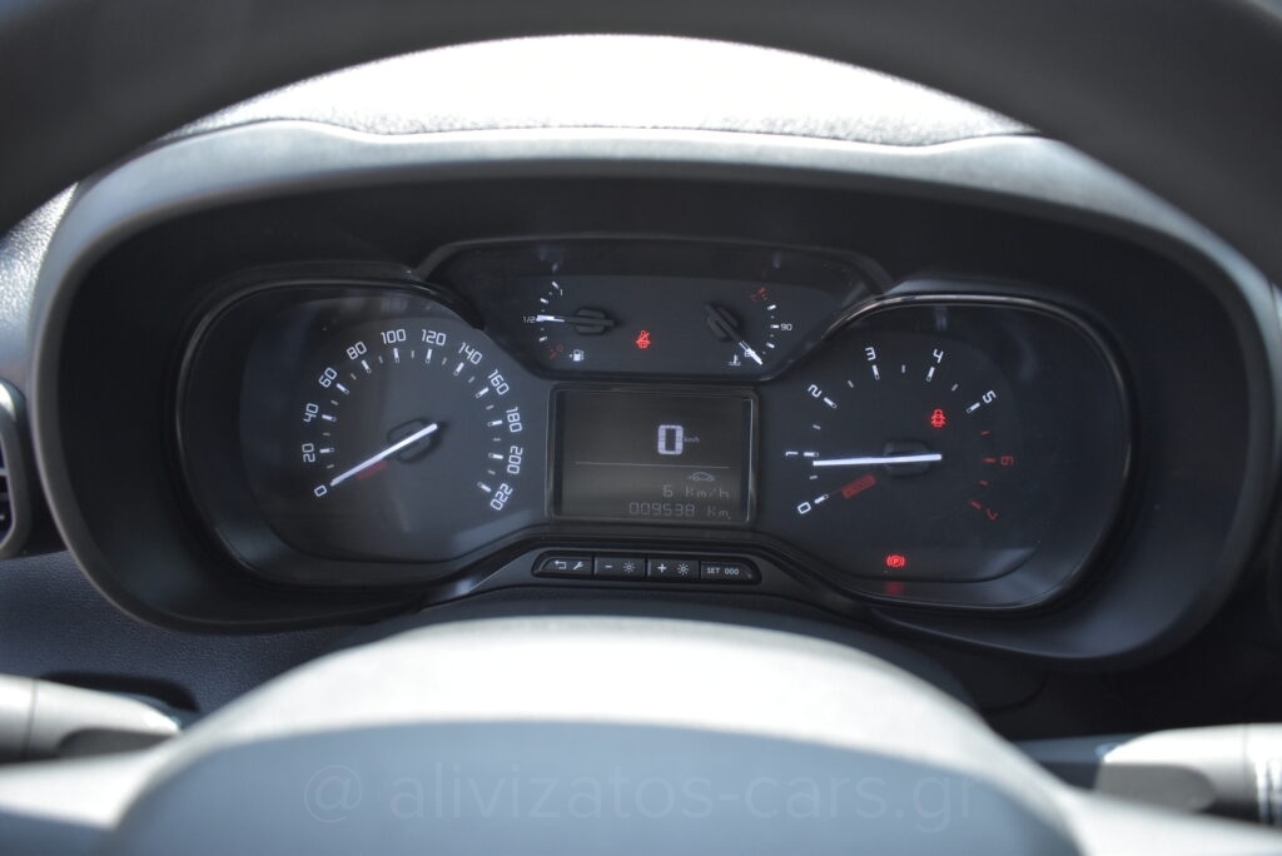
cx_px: 641
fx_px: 962
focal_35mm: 27
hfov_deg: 67.4
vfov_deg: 48.0
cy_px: 428
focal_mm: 18
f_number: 3.5
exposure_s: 1/1000
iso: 1600
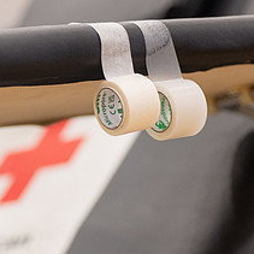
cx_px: -22
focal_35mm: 140
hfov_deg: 12.3
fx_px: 1162
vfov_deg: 12.4
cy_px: 184
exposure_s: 1/200
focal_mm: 60
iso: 1000
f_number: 3.2
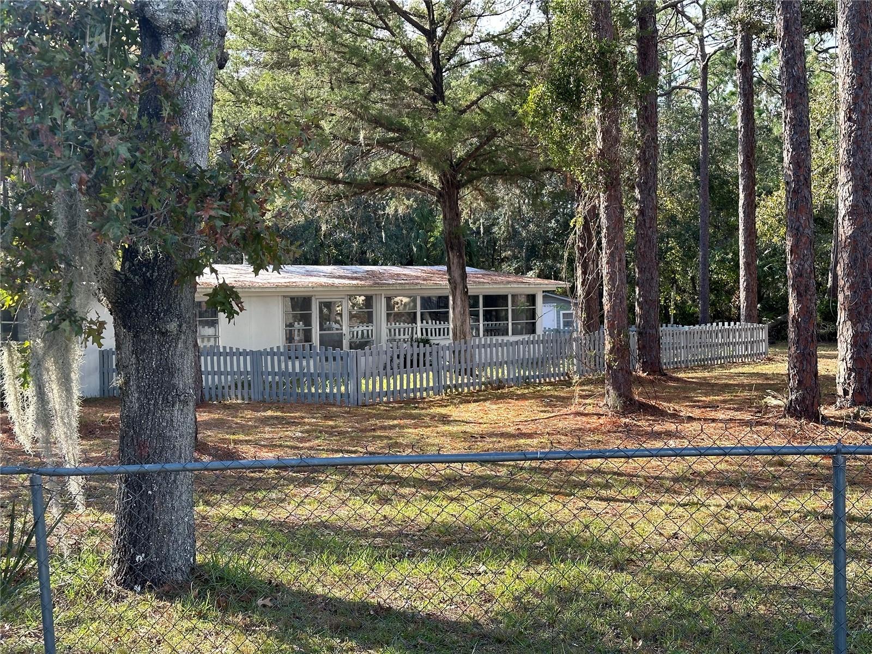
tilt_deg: -3.0
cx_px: 436
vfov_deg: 30.3
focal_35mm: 48
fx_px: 1209
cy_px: 327
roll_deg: +1.6
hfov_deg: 39.7
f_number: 1.78
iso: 64
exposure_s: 1/668
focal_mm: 6.86
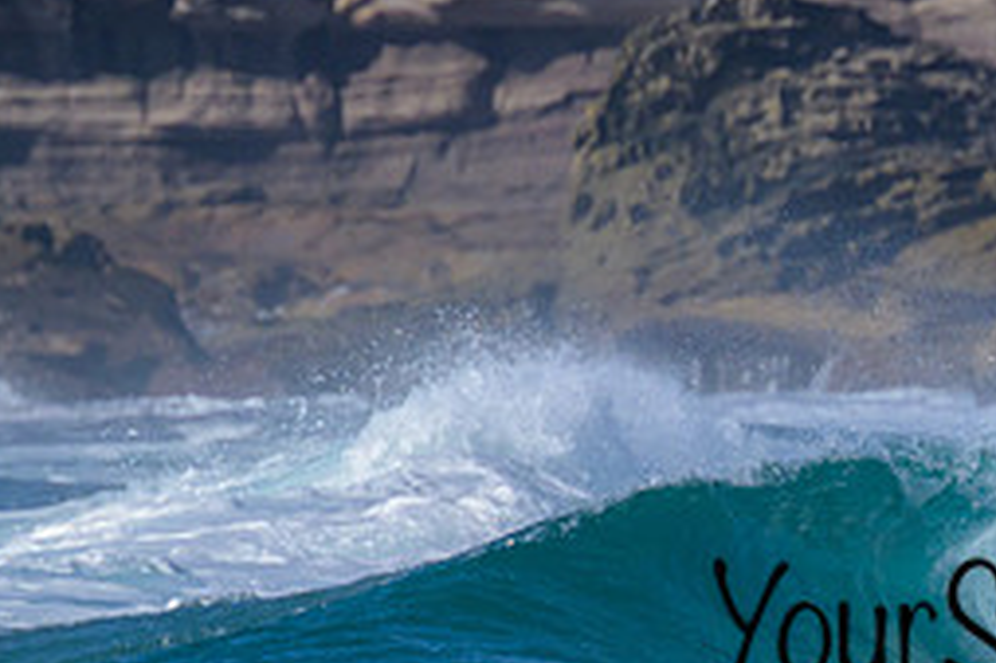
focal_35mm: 1827
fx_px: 50512
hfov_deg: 1.1
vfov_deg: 0.8
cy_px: 586
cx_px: 1118
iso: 800
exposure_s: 1/2000
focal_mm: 800
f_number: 11
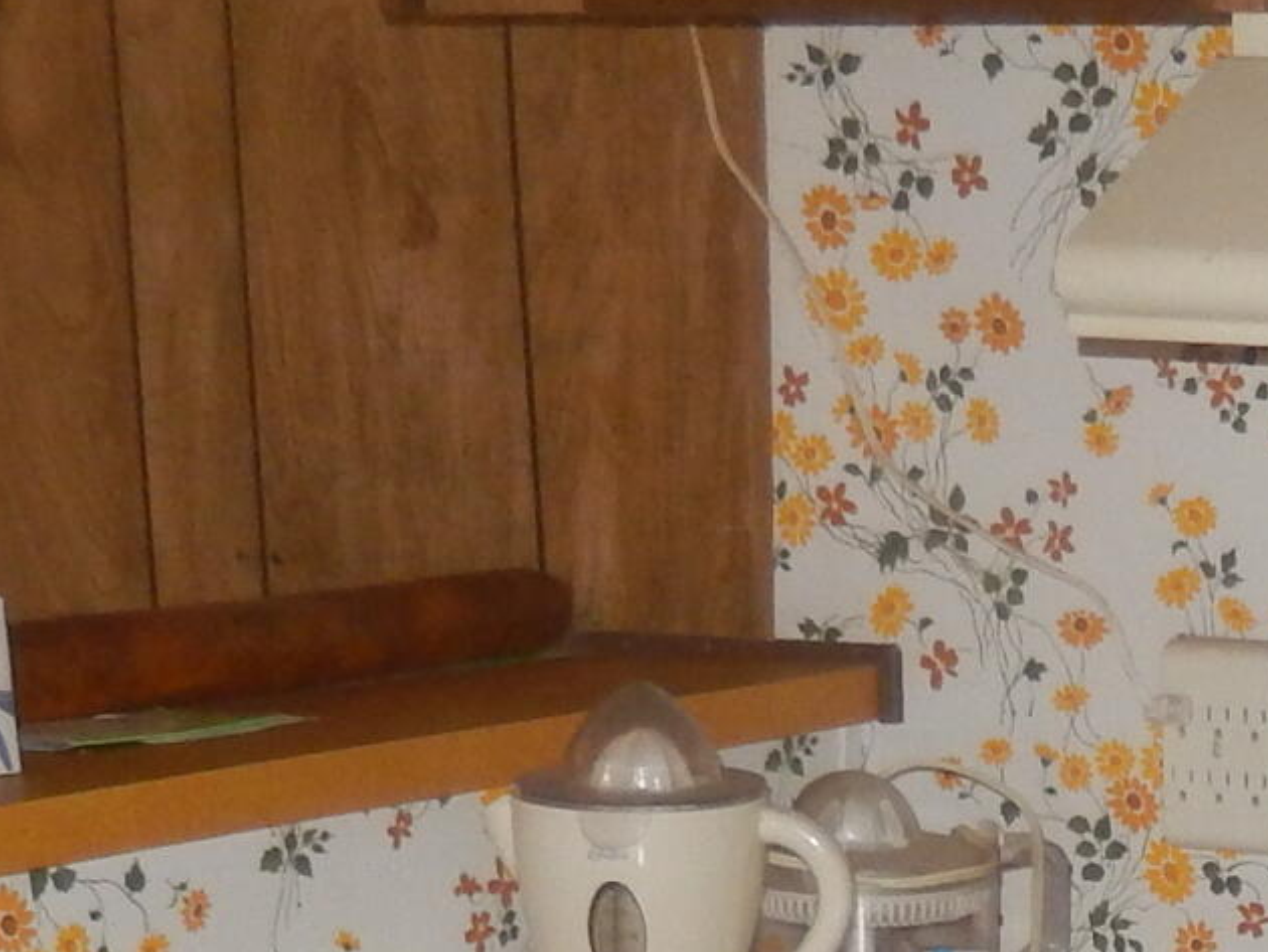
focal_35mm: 119
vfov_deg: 11.8
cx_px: 1481
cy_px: 1499
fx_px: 4361
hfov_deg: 16.0
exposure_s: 1/30
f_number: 3.4
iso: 200
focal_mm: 4.5
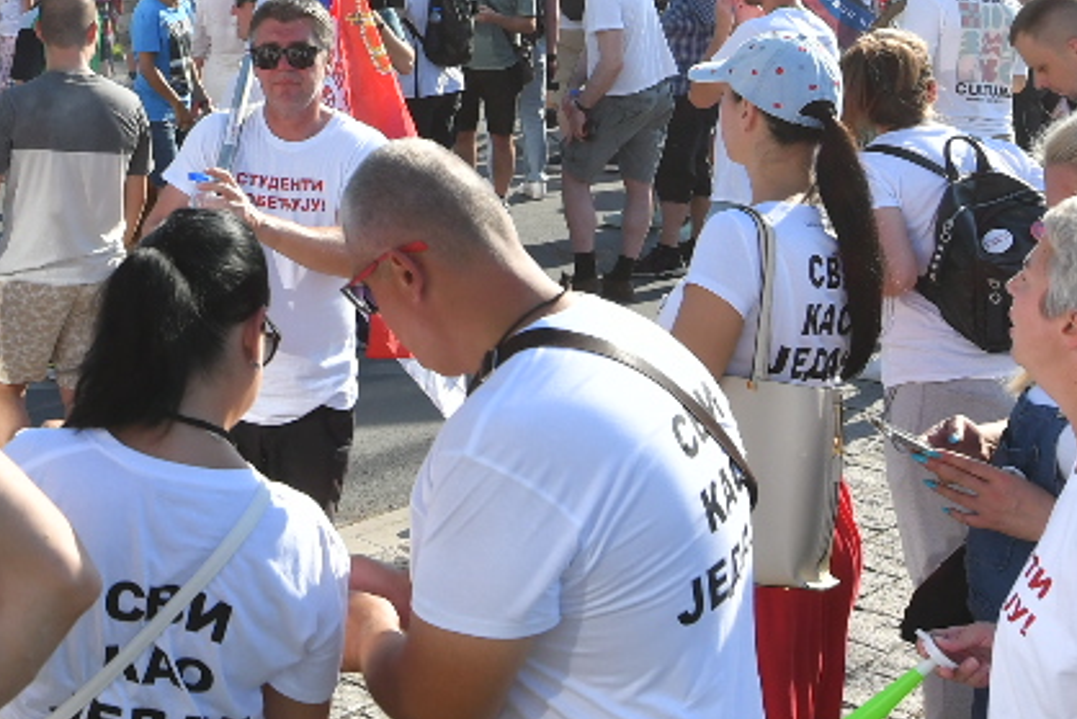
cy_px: -80
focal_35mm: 62
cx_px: -108
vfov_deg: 20.8
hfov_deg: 29.2
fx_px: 1855
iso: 400
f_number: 5
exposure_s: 1/2500
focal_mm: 16
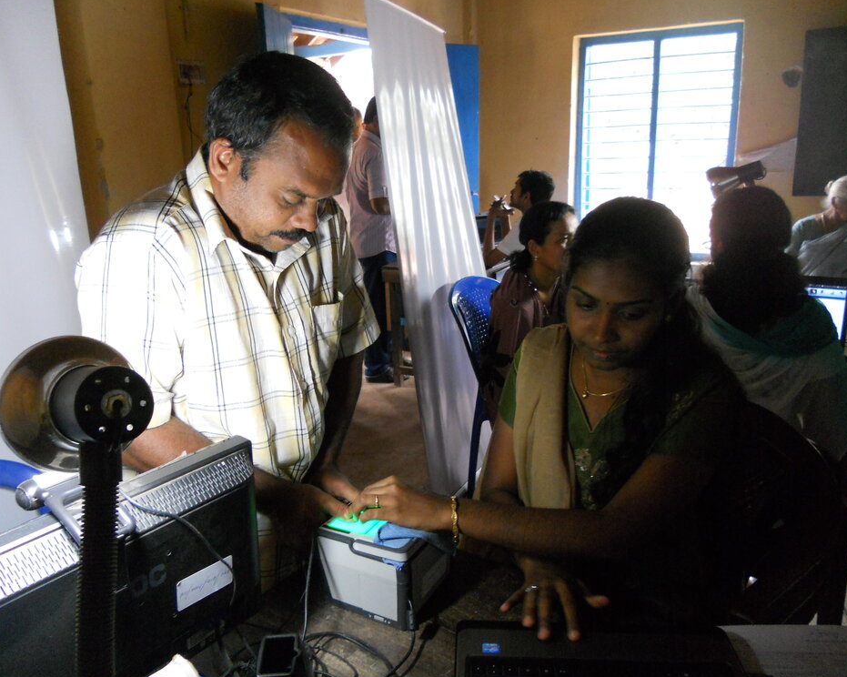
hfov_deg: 60.4
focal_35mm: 29
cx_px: 408
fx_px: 727
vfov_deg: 49.9
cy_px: 345
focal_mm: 4.9
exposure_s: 1/40
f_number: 3.2
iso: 400
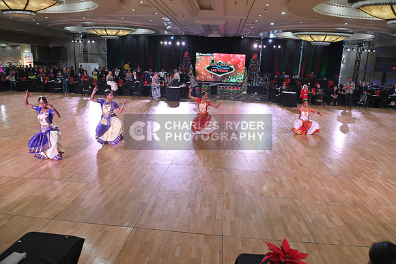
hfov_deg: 73.7
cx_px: 198
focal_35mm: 24
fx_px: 264
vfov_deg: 53.2
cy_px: 132
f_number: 5.6
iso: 3200
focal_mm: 24
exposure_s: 1/400
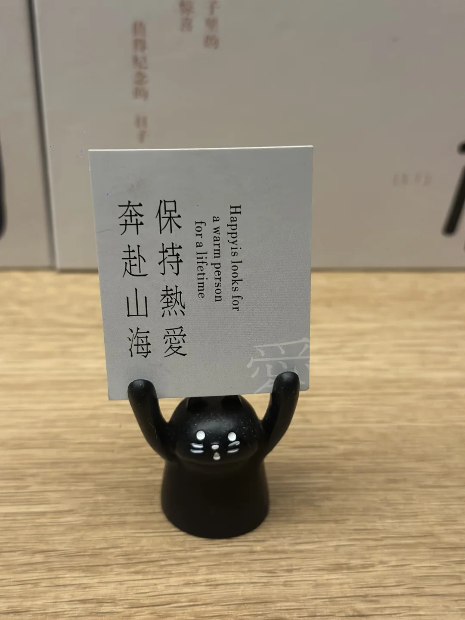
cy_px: 310
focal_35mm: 48
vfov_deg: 39.7
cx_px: 232
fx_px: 860
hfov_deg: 30.3
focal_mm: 6.86
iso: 500
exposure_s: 1/40
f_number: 1.78
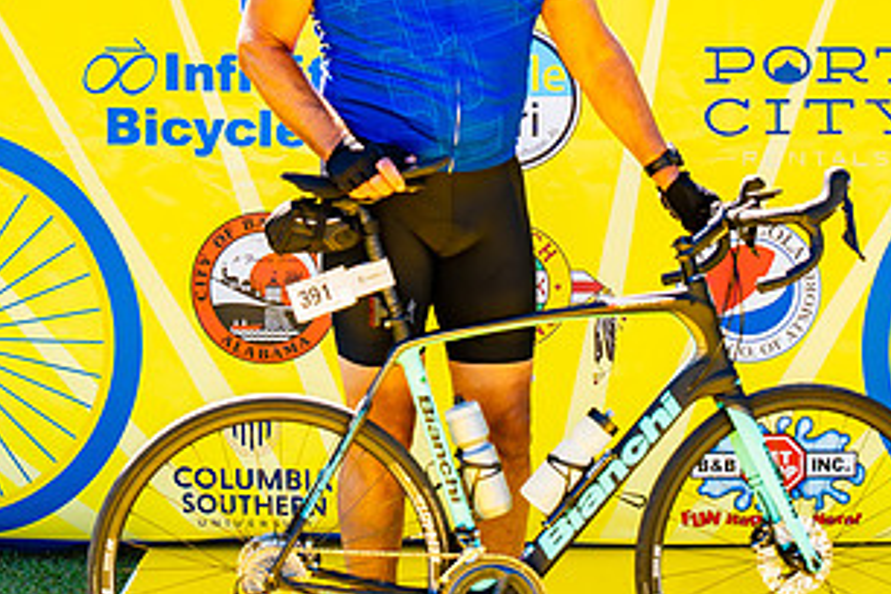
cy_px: 204
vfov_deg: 17.0
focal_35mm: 80
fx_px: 1980
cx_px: 559
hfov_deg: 25.3
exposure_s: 1/200
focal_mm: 35
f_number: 2.8
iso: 100
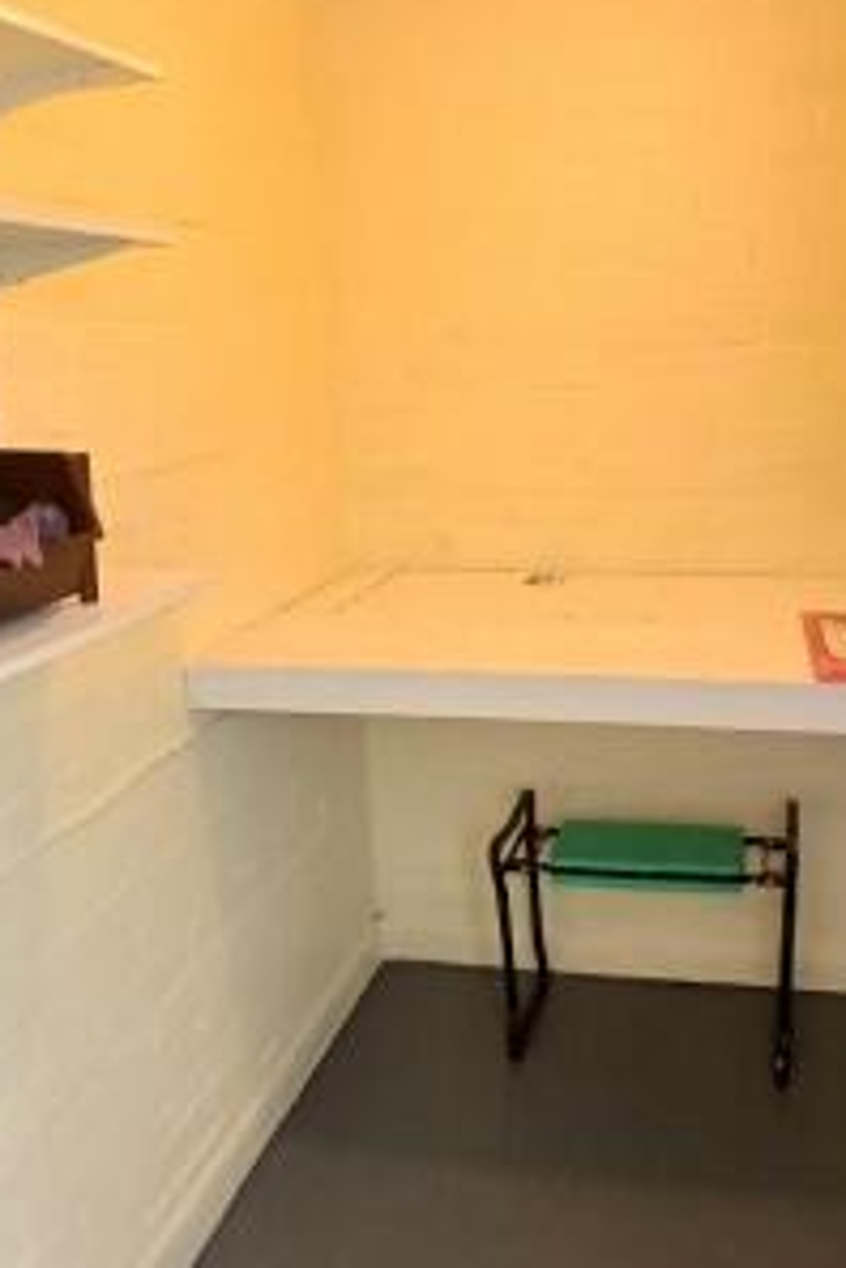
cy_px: 493
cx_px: 649
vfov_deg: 68.5
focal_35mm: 26
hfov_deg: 47.4
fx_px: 916
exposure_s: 1/50
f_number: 2.2
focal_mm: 1.4
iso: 100
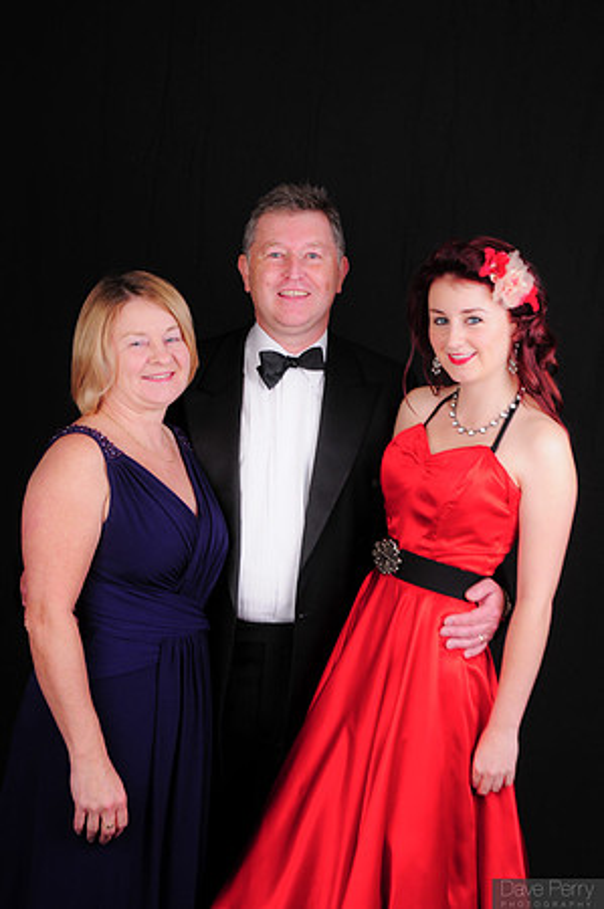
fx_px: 1438
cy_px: 454
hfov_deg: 23.7
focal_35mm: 57
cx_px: 302
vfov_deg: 35.1
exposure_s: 1/125
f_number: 8
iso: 200
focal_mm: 38
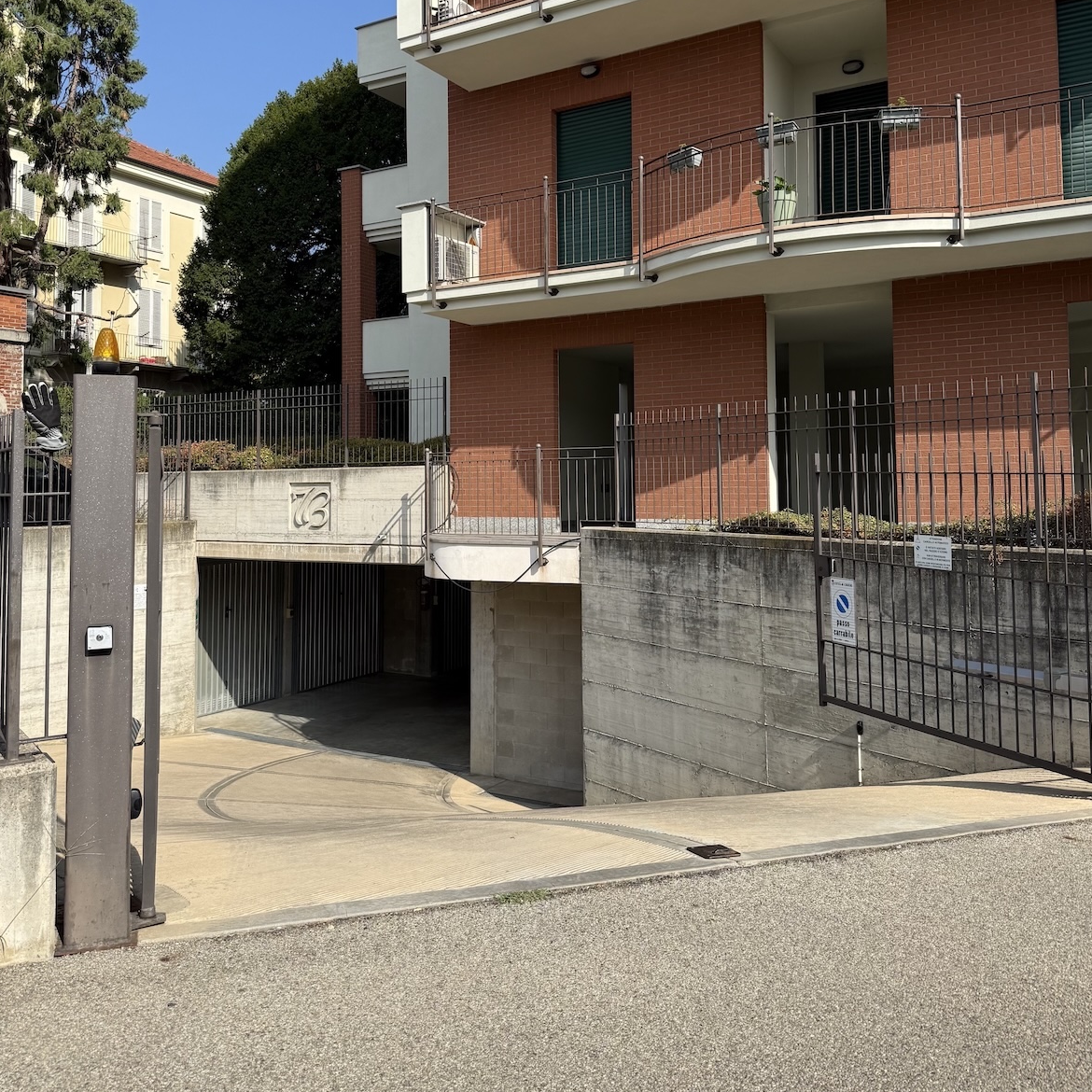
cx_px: 558
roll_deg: -0.4
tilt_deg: +2.8
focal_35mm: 29
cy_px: 430
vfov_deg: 55.2
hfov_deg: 55.6
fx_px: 1035
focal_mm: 6.76
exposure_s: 1/3759
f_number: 1.78
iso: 80
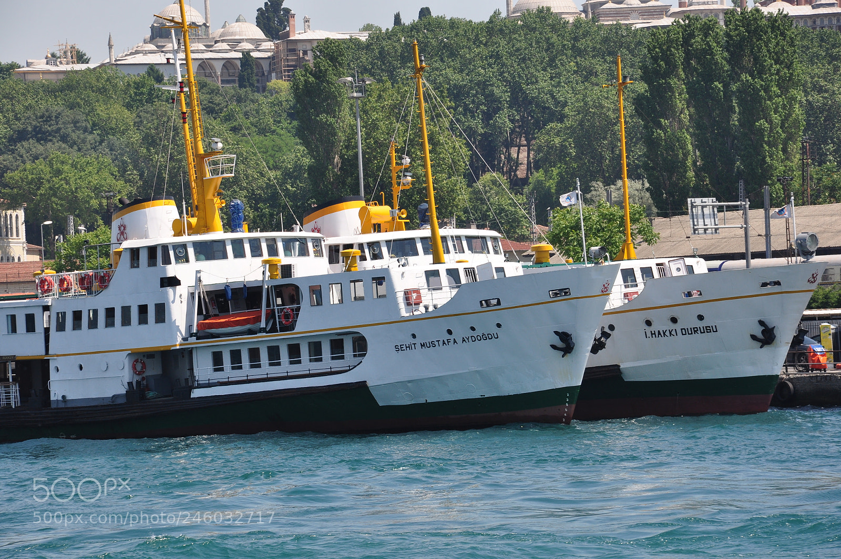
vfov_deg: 8.7
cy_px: 280
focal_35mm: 158
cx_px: 420
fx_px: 3675
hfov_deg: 13.1
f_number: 10
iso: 200
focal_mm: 105
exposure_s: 1/320
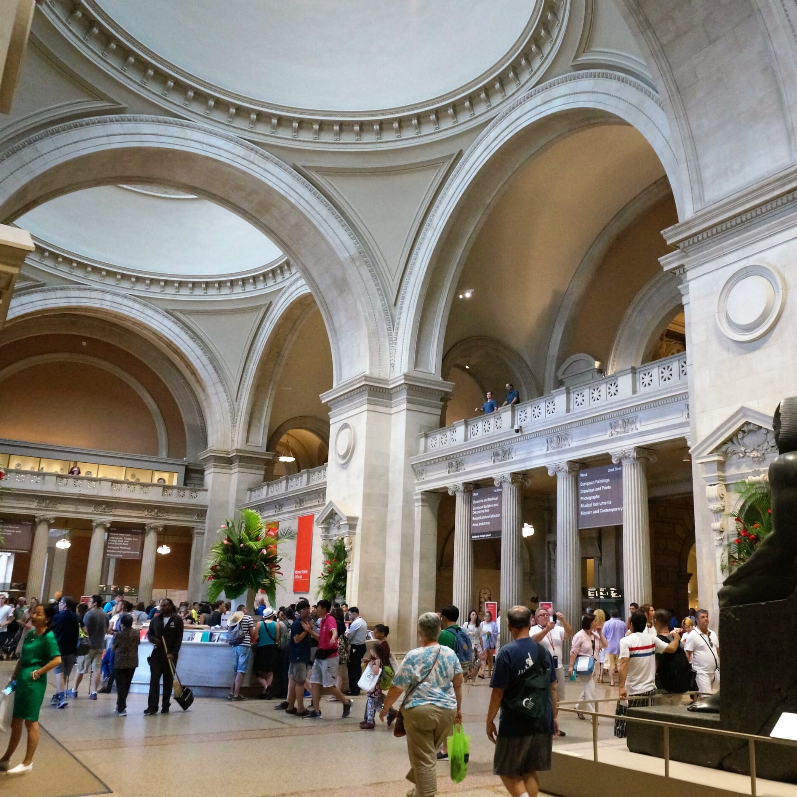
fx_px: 808
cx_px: 487
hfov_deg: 52.1
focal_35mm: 31
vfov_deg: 52.5
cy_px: 402
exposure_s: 1/160
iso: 2000
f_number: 4
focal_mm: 16
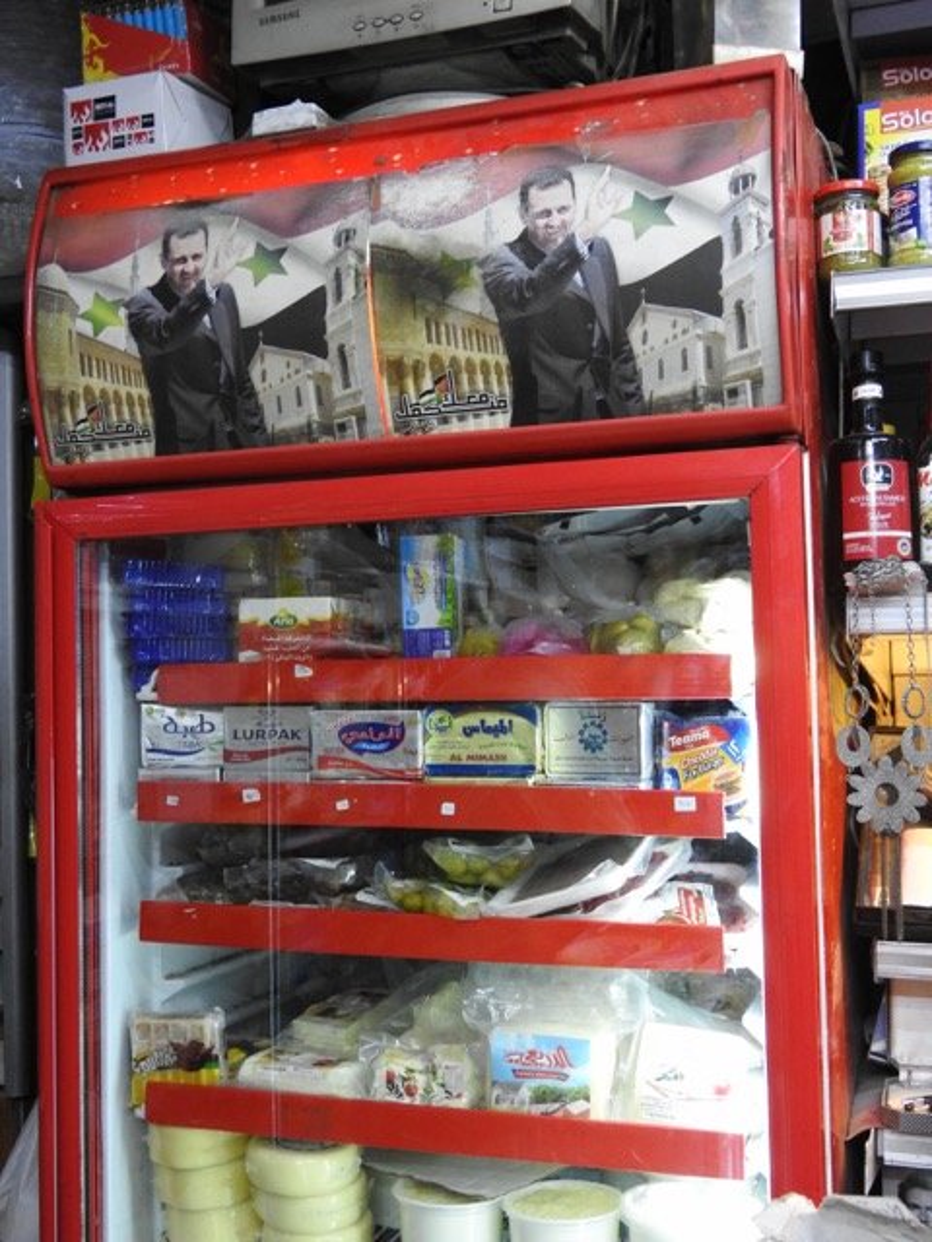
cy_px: 621
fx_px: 1436
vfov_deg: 46.8
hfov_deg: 36.0
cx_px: 466
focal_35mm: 40
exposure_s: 1/15
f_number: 3.8
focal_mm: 7.2
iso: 400
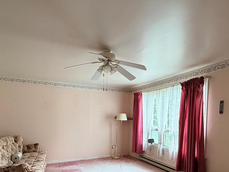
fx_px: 159
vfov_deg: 54.5
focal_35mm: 24
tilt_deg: -3.7
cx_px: 121
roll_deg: +0.3
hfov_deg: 71.5
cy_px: 127
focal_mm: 2.22
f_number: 2.2
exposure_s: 1/111
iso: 320
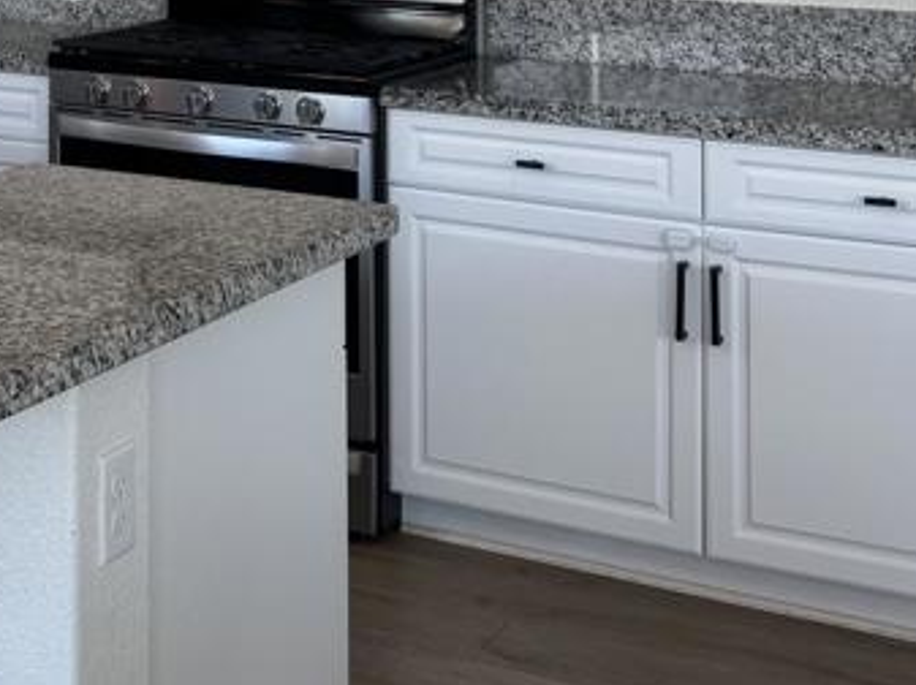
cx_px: 3
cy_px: -198
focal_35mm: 73
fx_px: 1930
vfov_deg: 18.7
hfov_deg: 25.4
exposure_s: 1/120
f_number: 1.78
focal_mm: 6.76
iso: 80
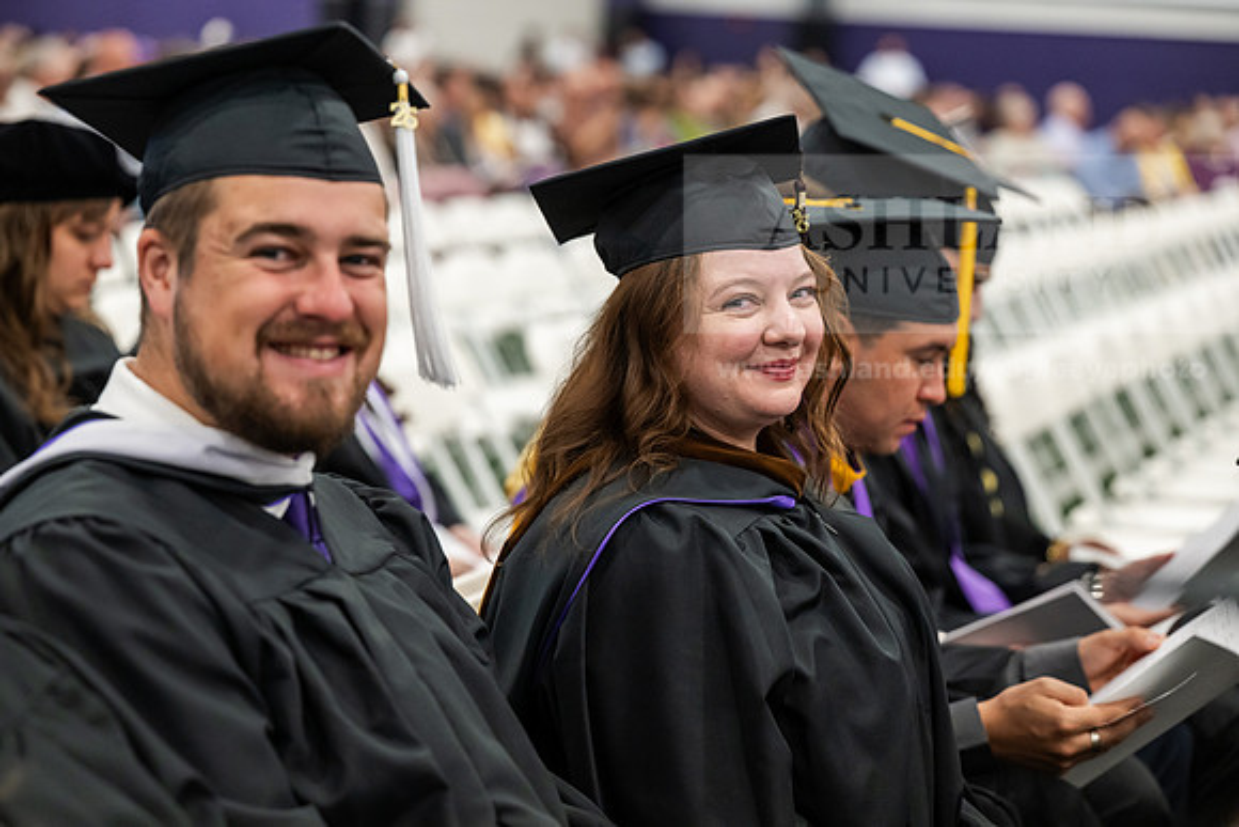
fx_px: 3167
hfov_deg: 22.1
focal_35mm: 92
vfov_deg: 14.9
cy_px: 414
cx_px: 620
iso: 2500
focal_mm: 92
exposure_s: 1/200
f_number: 3.2
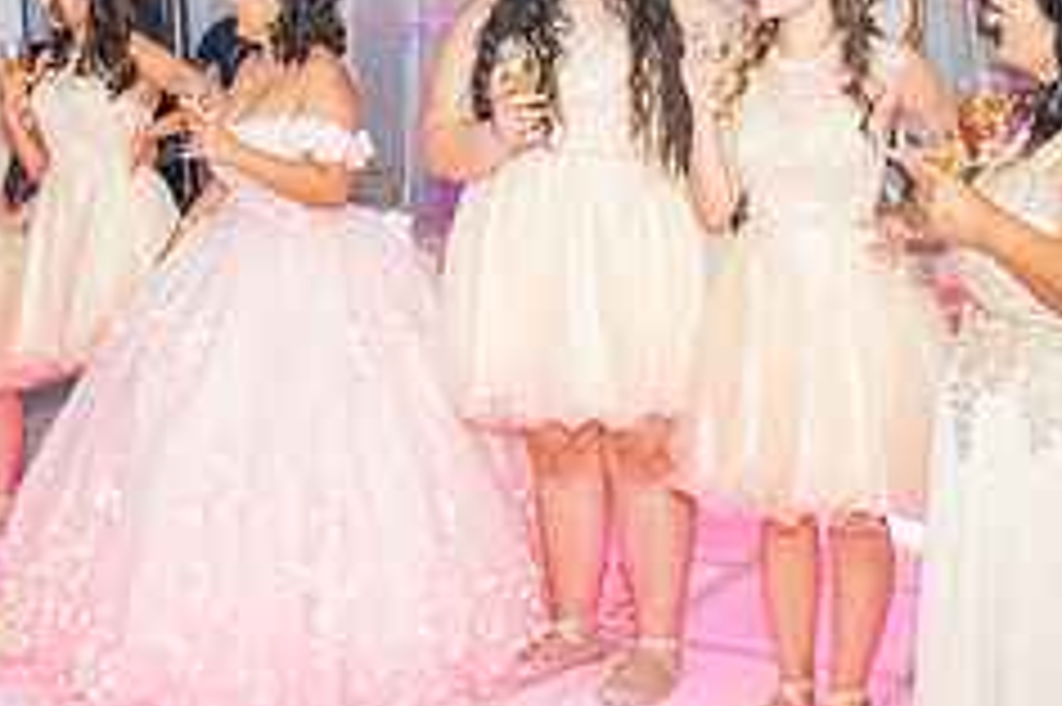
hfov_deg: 33.8
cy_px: 281
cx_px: 392
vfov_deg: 22.9
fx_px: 1739
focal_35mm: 59
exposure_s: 1/160
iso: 1250
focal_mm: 24
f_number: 4
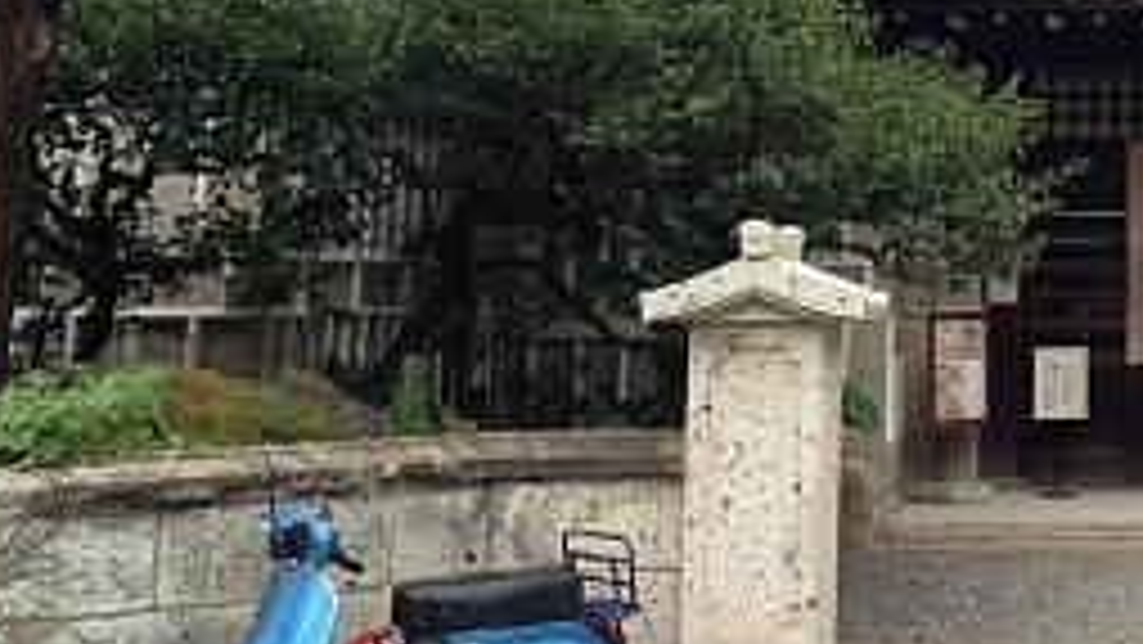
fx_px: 2728
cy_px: -95
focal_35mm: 90
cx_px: 1215
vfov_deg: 13.2
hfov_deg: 22.5
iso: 50
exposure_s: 1/283
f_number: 2.4
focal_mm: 4.28
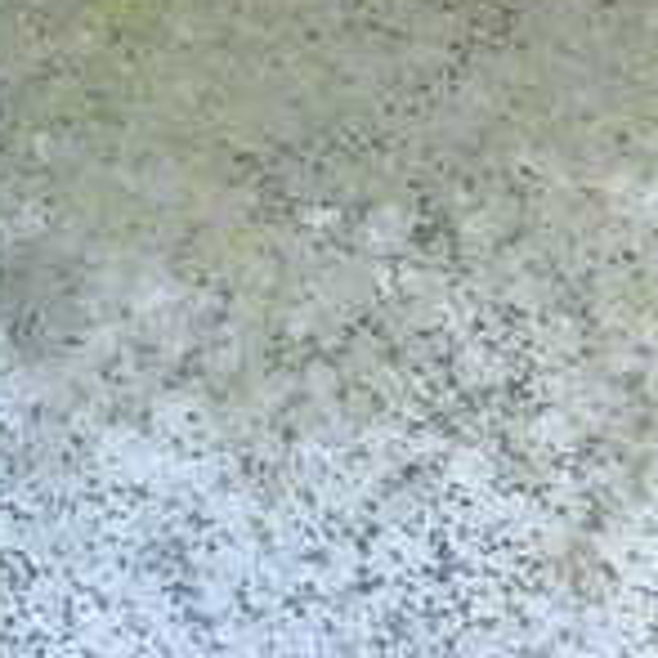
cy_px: -918
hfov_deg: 9.8
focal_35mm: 179
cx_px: 443
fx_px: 3850
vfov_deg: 8.9
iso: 32
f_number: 2.2
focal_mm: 4.15
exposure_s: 1/40
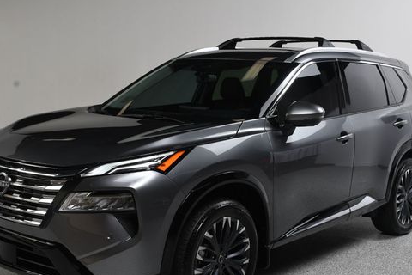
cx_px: 204
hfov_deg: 38.2
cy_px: 166
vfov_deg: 25.9
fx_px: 595
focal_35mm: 52
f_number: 11
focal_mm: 26
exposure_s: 1/160
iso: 100
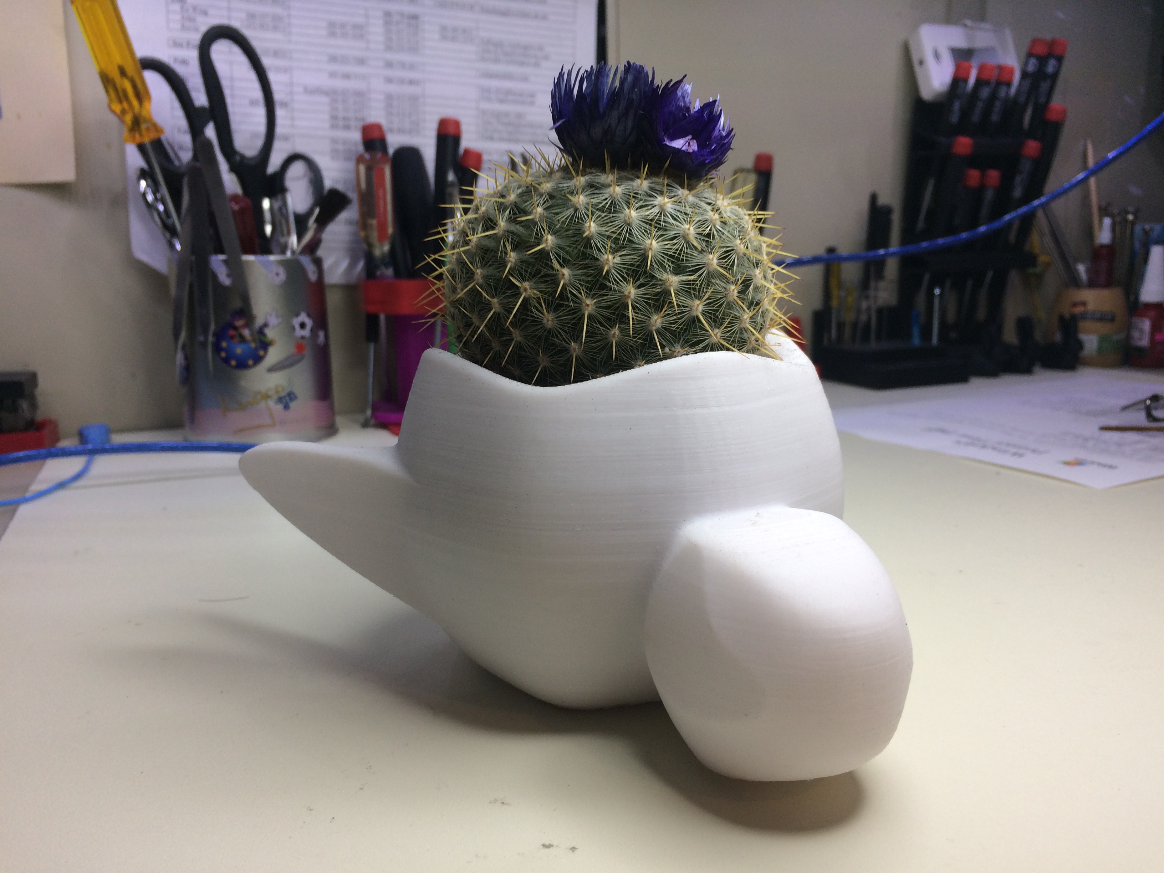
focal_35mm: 29
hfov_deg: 61.7
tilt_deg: -9.4
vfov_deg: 48.2
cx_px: 582
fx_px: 975
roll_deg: +0.8
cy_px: 436
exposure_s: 1/60
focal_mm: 4.15
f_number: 2.2
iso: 40
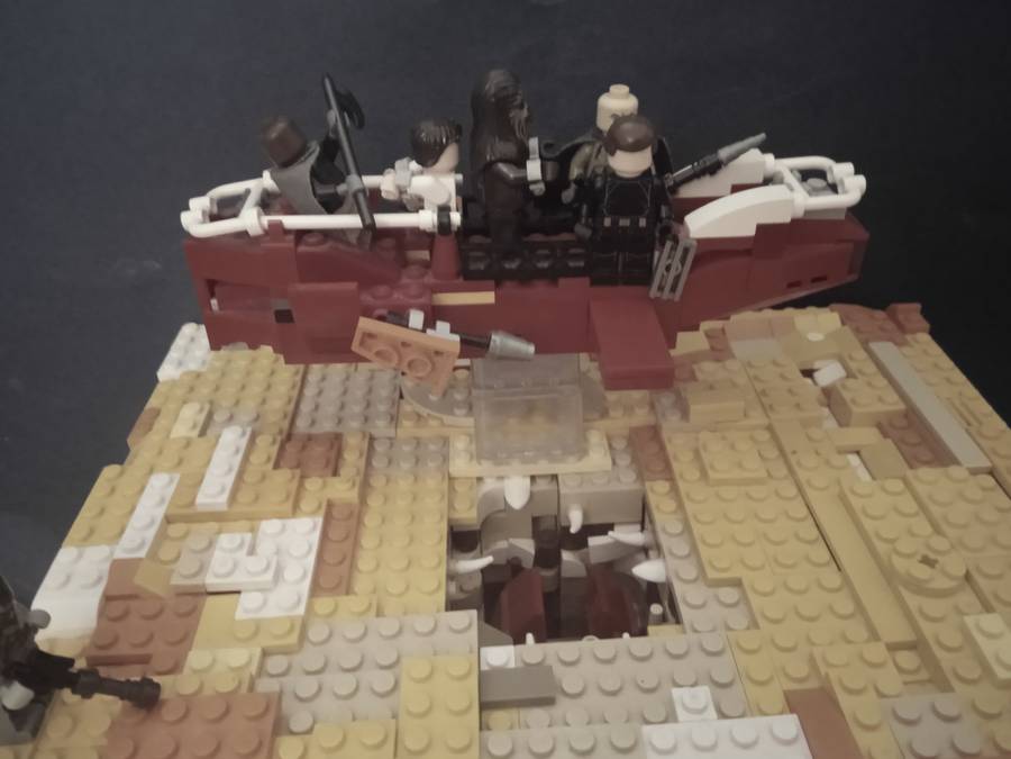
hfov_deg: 63.4
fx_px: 818
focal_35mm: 28
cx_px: 506
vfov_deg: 49.7
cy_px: 380
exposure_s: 1/10
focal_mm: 3.43
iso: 3334
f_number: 2.2
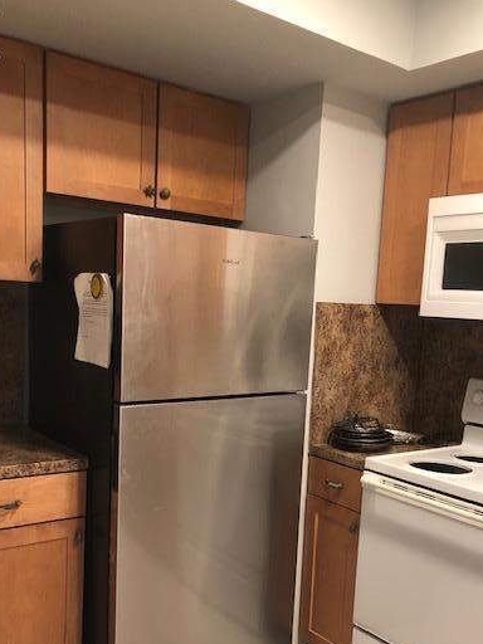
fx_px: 651
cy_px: 400
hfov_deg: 40.6
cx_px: 268
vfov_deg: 52.1
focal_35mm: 35
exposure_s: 1/15
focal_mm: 3.99
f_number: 1.8
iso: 64
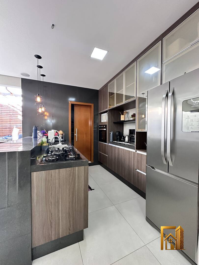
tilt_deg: +0.2
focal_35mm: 14
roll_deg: -1.1
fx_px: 107
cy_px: 132
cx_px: 100
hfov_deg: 85.7
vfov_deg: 102.1
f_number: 2.2
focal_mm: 2.22
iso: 400
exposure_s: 1/60
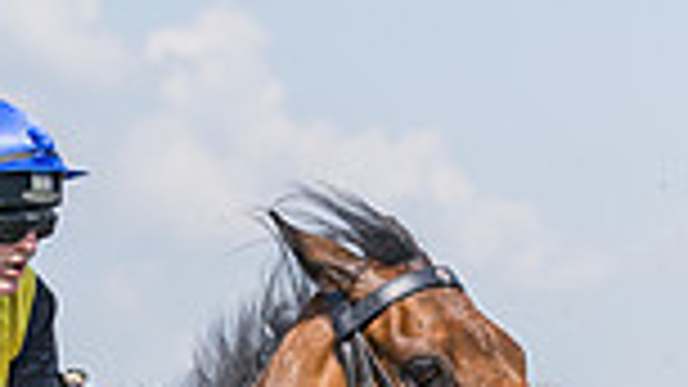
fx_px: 6512
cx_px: -40
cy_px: 778
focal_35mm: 357
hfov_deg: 6.0
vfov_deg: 3.4
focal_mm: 70
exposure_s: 1/3200
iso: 400
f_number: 4
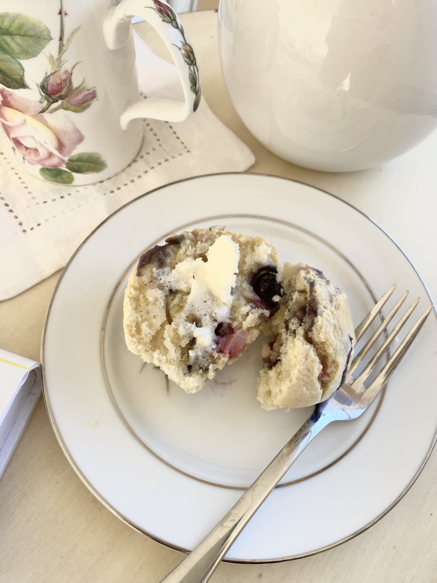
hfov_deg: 53.1
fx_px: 438
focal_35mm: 26
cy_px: 292
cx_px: 218
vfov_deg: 67.3
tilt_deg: -62.7
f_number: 1.8
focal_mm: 4.25
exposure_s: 1/142
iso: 32
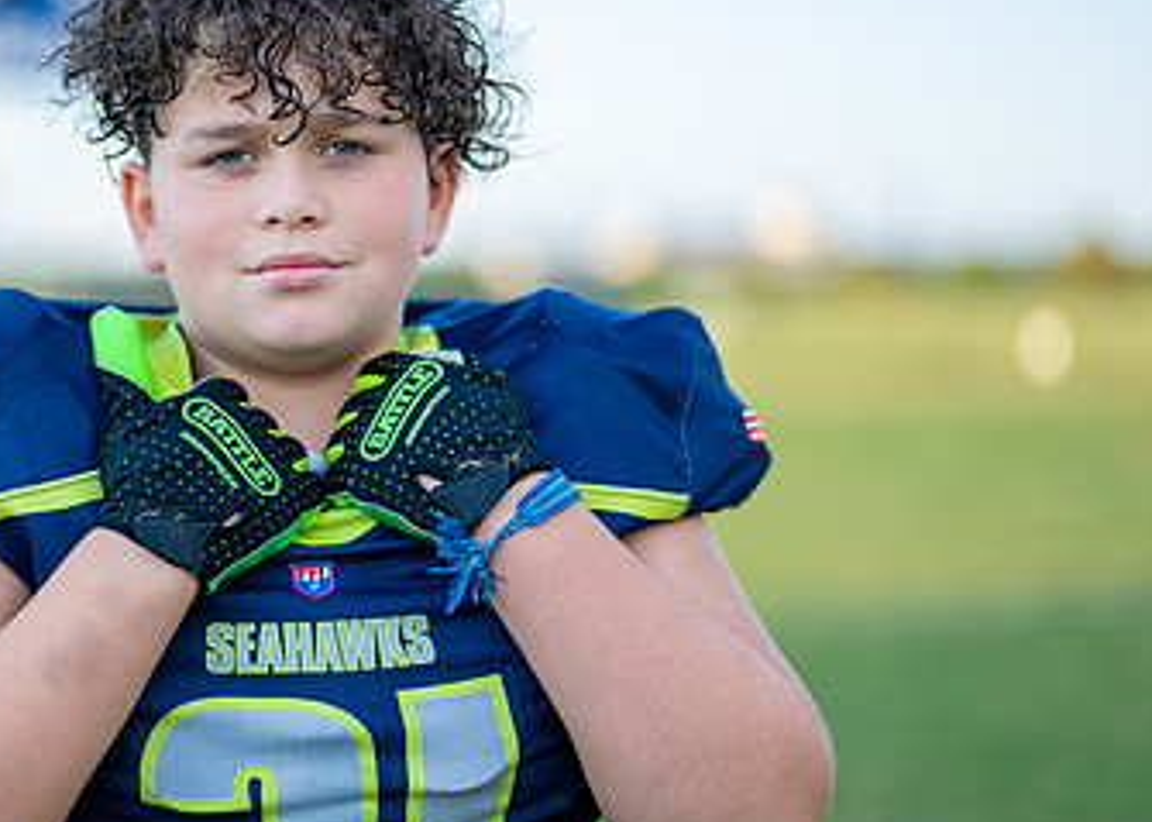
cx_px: 297
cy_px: 394
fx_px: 3205
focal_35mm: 98
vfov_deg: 14.6
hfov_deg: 20.2
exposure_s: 1/2000
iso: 100
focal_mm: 50
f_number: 1.2
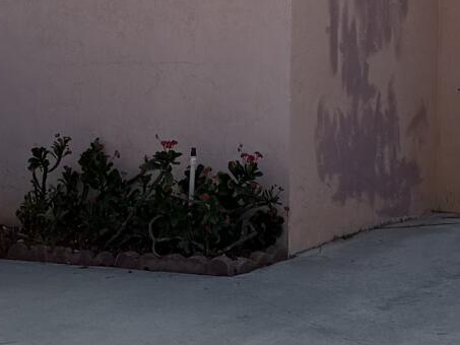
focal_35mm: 159
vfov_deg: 9.2
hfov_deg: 12.4
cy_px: -95
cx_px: 362
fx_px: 2113
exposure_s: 1/6711
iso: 80
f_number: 1.78
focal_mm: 6.76
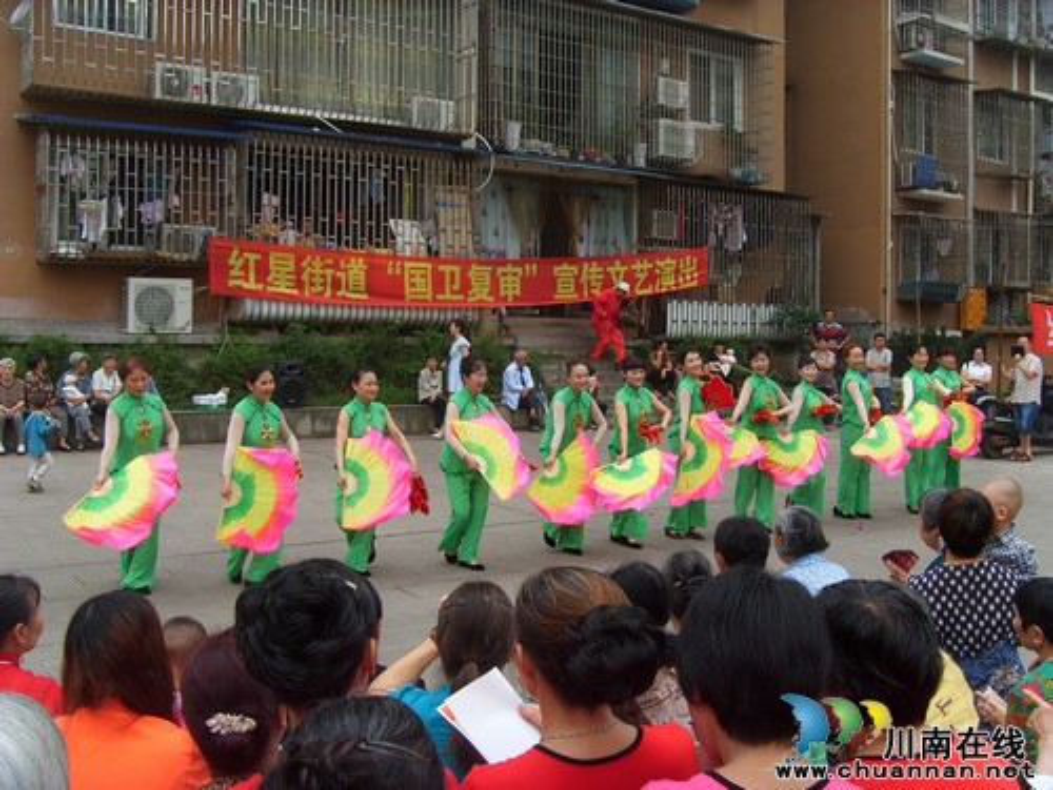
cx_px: 526
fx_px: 1186
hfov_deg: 47.9
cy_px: 395
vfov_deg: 36.8
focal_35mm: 39
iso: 80
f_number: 3.5
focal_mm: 6.6
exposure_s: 1/250
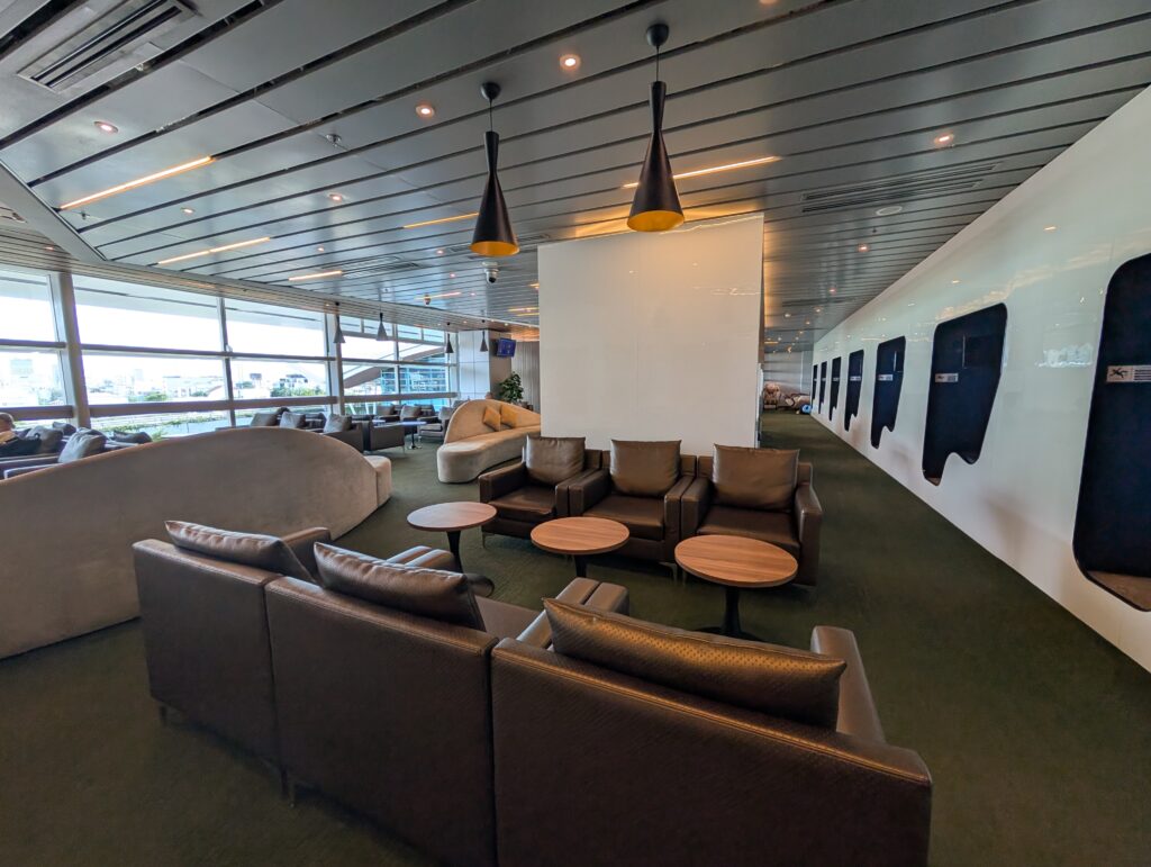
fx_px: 400
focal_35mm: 12
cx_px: 576
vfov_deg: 94.6
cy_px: 434
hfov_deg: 110.5
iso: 45
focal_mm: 2.02
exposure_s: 1/226
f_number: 1.7
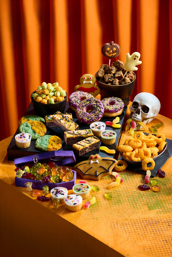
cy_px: 128
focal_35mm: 105
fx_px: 752
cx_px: 86
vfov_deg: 19.5
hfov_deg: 13.0
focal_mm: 105
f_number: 4.8
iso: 64
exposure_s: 1/125
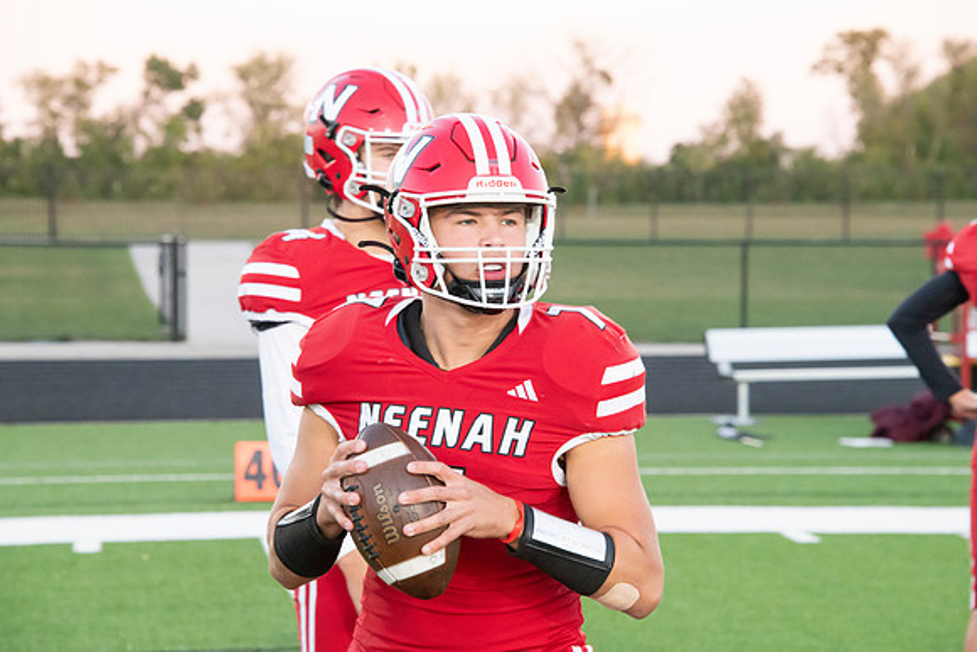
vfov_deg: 8.1
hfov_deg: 12.1
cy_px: 326
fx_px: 4614
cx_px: 488
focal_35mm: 170
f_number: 9
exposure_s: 1/320
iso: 8000
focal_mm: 170
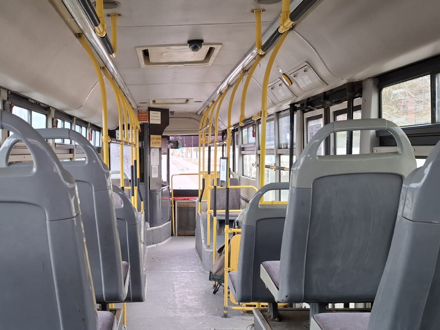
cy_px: 178
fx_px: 381
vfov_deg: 46.8
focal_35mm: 30
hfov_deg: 59.0
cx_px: 158
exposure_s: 1/100
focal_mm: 5.54
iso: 250
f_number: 1.8
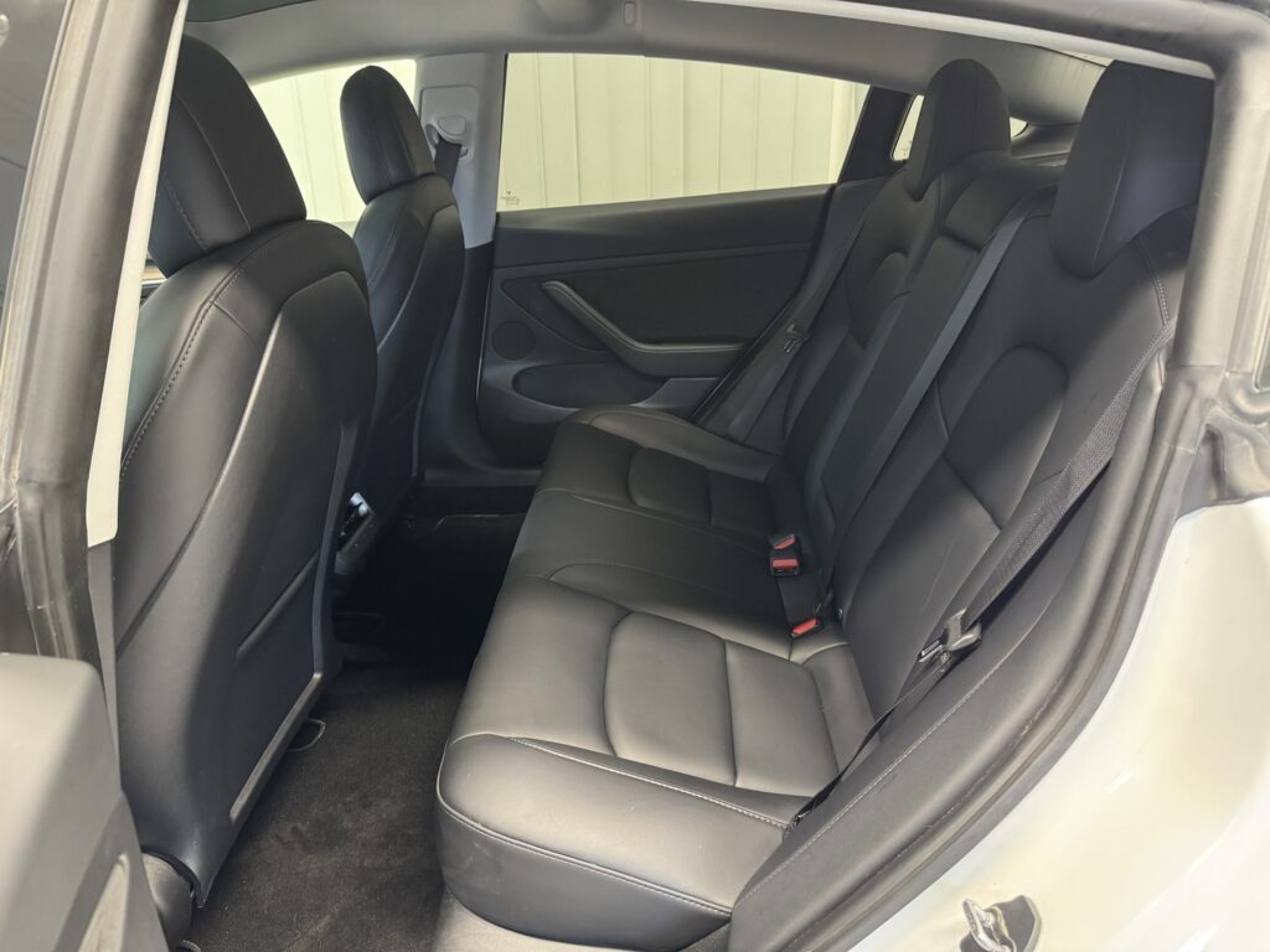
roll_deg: +1.1
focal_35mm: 24
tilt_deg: -22.6
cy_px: 476
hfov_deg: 71.6
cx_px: 635
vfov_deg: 56.8
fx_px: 881
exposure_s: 1/33
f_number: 1.78
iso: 800
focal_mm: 6.76
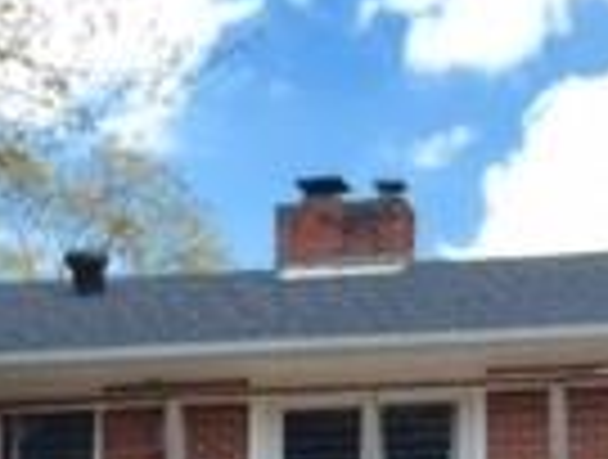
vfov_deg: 10.6
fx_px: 2413
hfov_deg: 14.1
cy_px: 594
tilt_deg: +7.7
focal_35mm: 137
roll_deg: -0.9
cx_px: 631
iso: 32
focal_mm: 4.15
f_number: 2.2
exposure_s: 1/1522
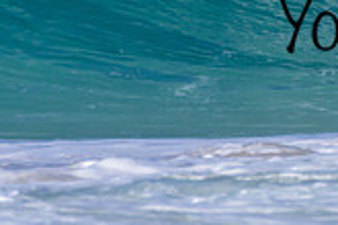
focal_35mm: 3521
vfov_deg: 0.4
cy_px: 3
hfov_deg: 0.6
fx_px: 33056
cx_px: 490
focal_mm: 1000
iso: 640
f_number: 11
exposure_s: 1/2000
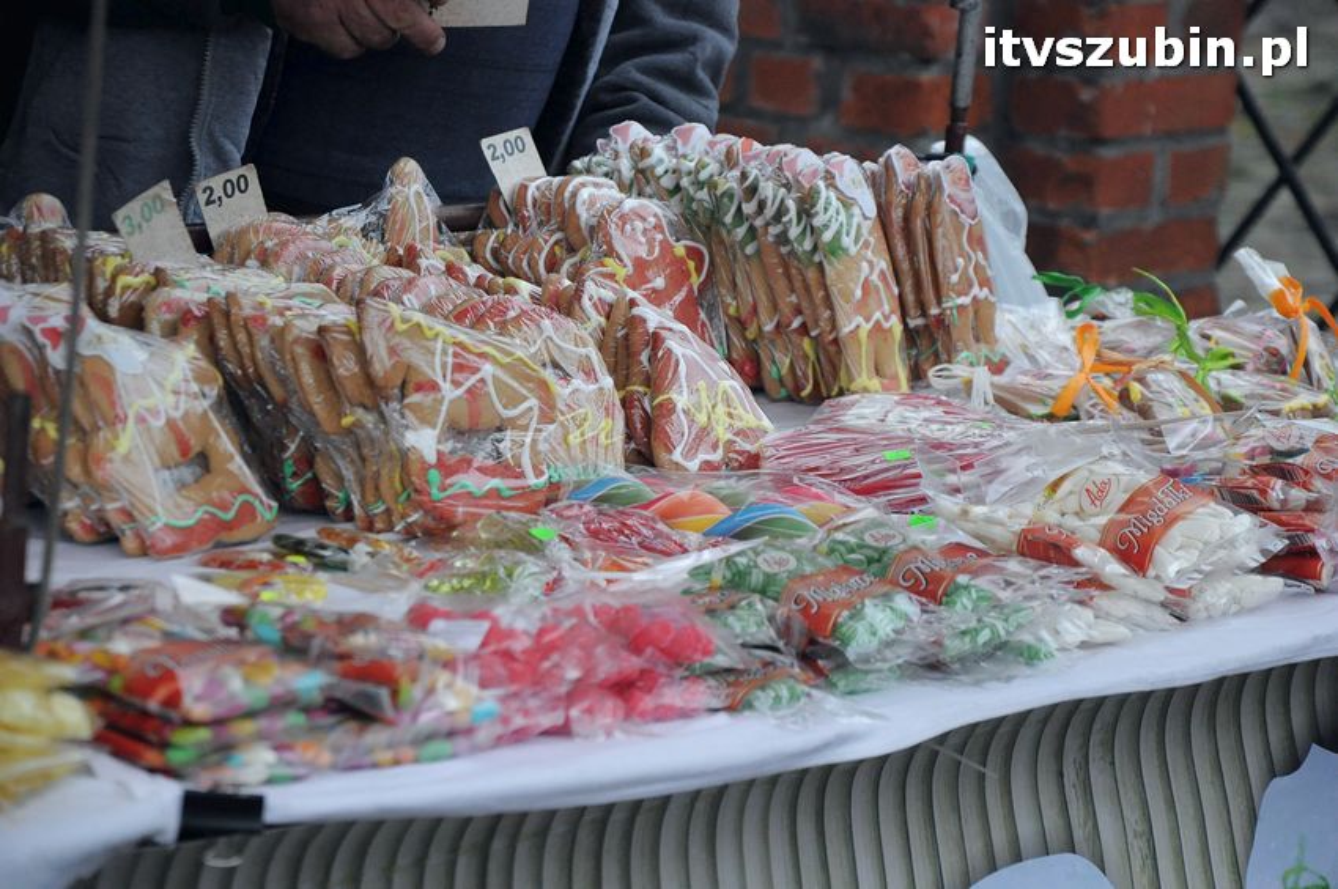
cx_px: 669
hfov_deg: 13.1
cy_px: 444
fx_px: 5848
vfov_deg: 8.7
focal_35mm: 158
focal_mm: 105
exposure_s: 1/500
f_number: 5.6
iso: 1600
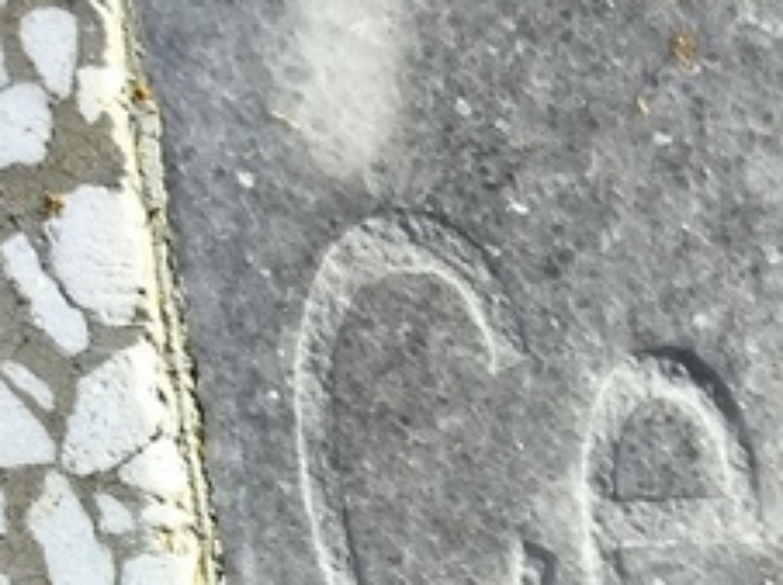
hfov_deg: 10.6
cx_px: 1346
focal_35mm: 177
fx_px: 3999
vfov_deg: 8.2
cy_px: 931
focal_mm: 4.71
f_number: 1.7
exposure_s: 1/550
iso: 50
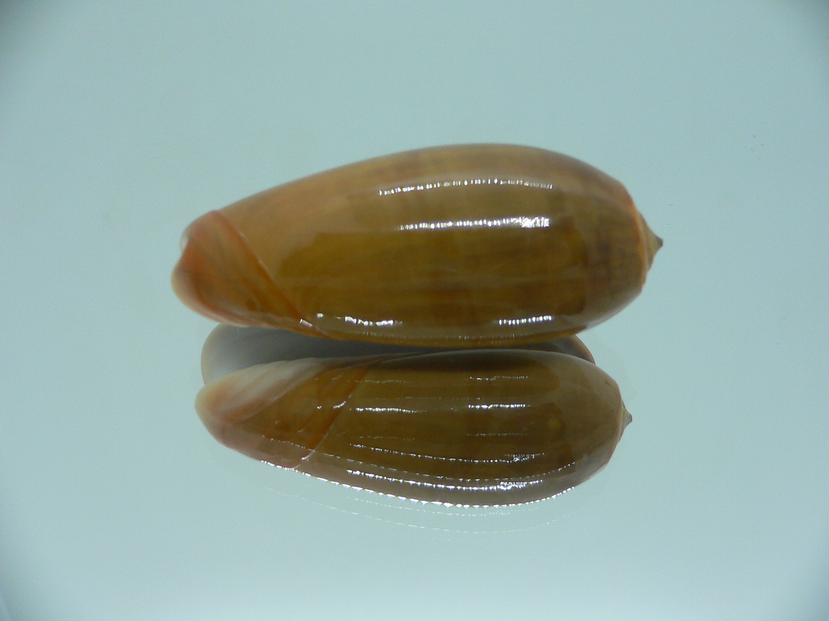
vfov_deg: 40.7
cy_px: 310
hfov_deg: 52.6
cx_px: 414
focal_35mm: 35
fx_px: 838
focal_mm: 4.6
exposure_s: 1/60
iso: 100
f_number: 2.8
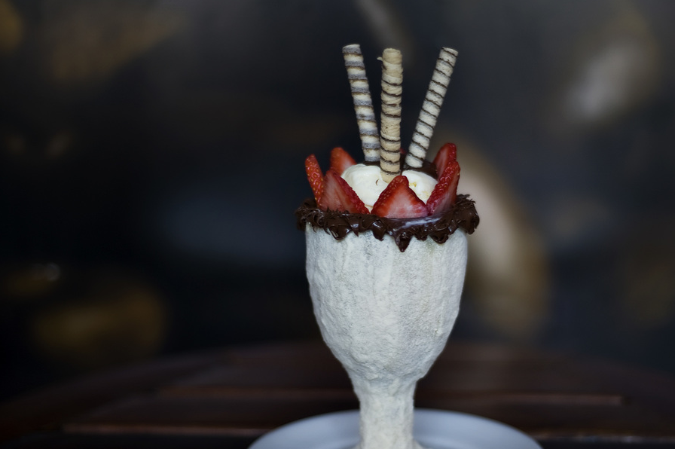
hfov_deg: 30.0
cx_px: 393
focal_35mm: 67
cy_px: 279
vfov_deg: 20.2
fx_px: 1255
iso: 160
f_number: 1.8
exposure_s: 1/60
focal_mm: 50
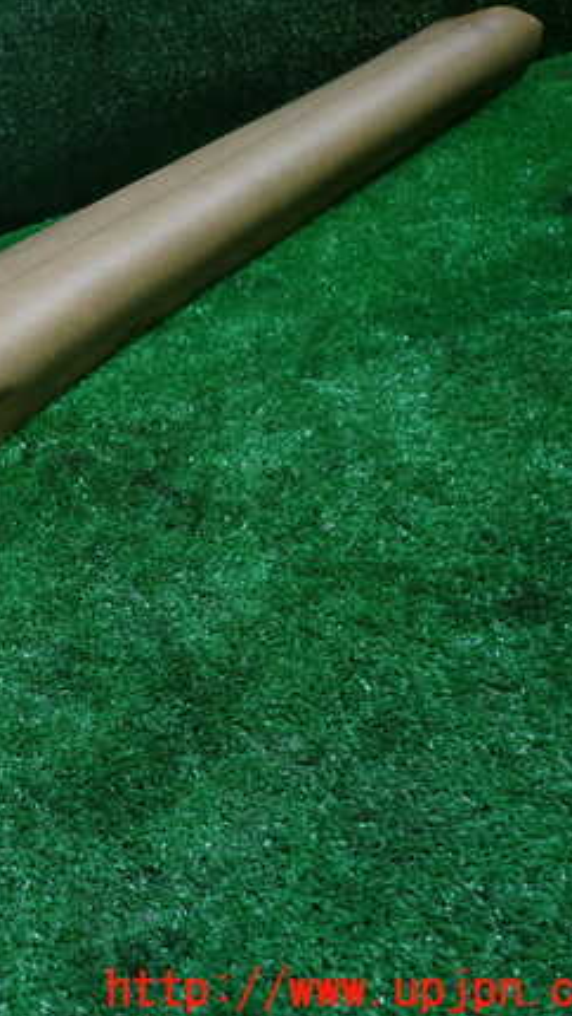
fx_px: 1024
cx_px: -69
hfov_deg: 28.2
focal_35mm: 38
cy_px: 489
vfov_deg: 52.8
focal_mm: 4.5
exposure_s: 1/50
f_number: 2
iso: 200
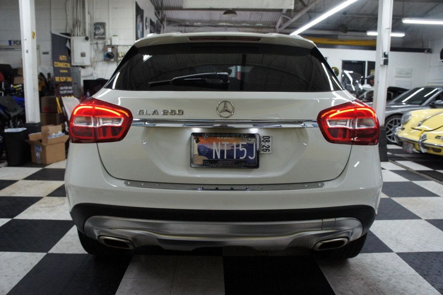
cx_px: 222
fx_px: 332
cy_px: 148
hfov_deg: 67.4
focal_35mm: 27
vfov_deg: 47.9
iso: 1600
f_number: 3.5
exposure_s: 1/200
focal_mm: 18
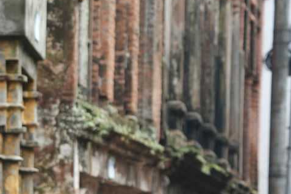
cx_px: -190
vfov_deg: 4.8
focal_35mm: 285
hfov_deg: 7.1
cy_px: 219
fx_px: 2304
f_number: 5.6
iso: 200
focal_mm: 85
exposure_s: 1/160
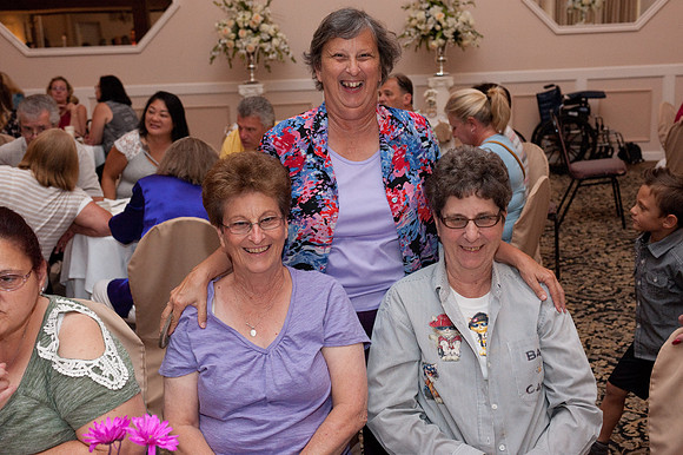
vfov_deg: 29.8
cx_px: 342
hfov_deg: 43.6
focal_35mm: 45
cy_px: 228
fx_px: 853
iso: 3200
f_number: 5.6
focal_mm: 45
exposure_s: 1/125
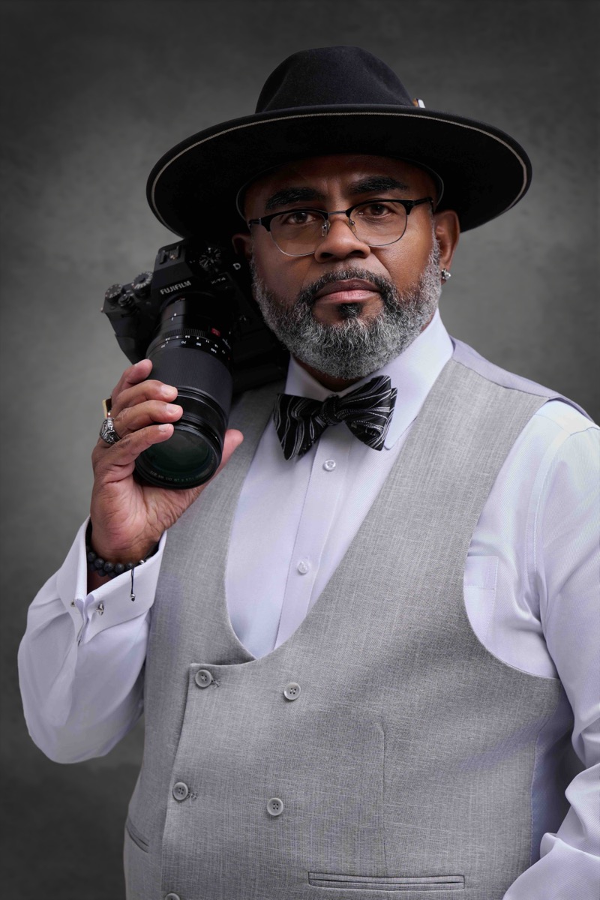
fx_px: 2375
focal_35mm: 95
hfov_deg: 14.4
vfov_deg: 21.5
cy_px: 450
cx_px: 300
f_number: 4
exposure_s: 1/125
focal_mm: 95
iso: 160
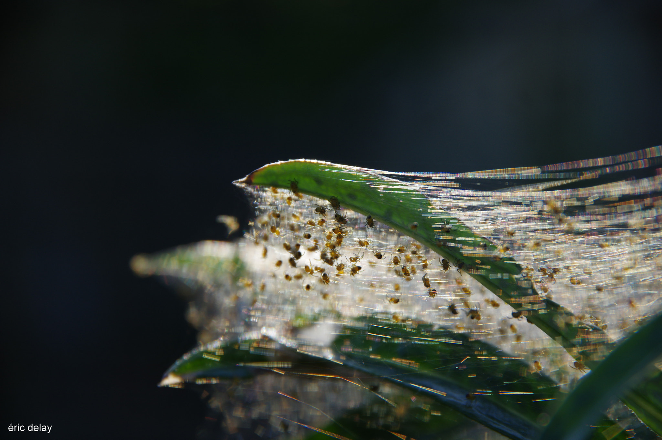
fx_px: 3160
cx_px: 331
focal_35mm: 172
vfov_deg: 8.0
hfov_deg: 12.0
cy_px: 220
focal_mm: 115
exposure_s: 1/320
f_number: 7.1
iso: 200
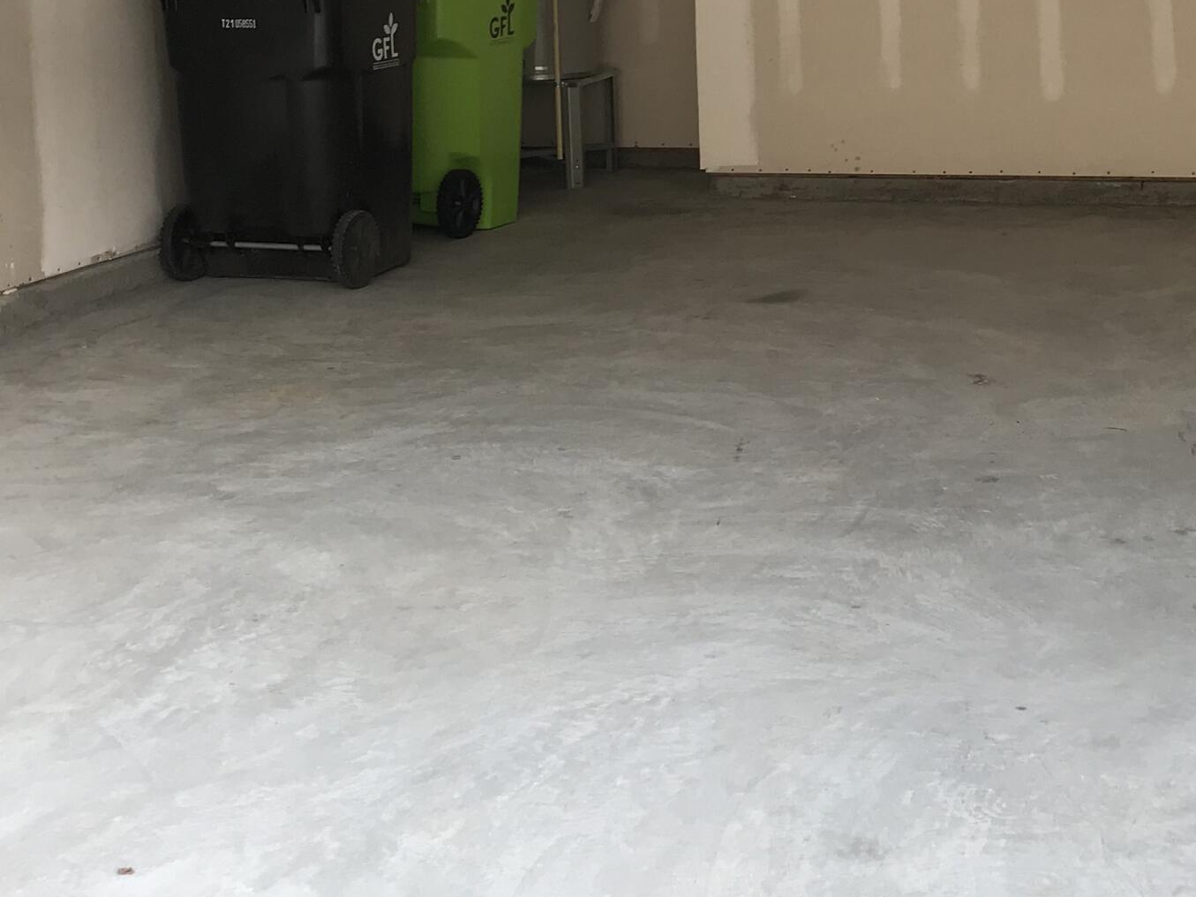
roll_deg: +0.9
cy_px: 156
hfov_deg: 30.8
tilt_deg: -6.5
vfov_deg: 23.2
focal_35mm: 62
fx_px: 2142
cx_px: 858
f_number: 1.8
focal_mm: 3.99
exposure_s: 1/120
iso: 25
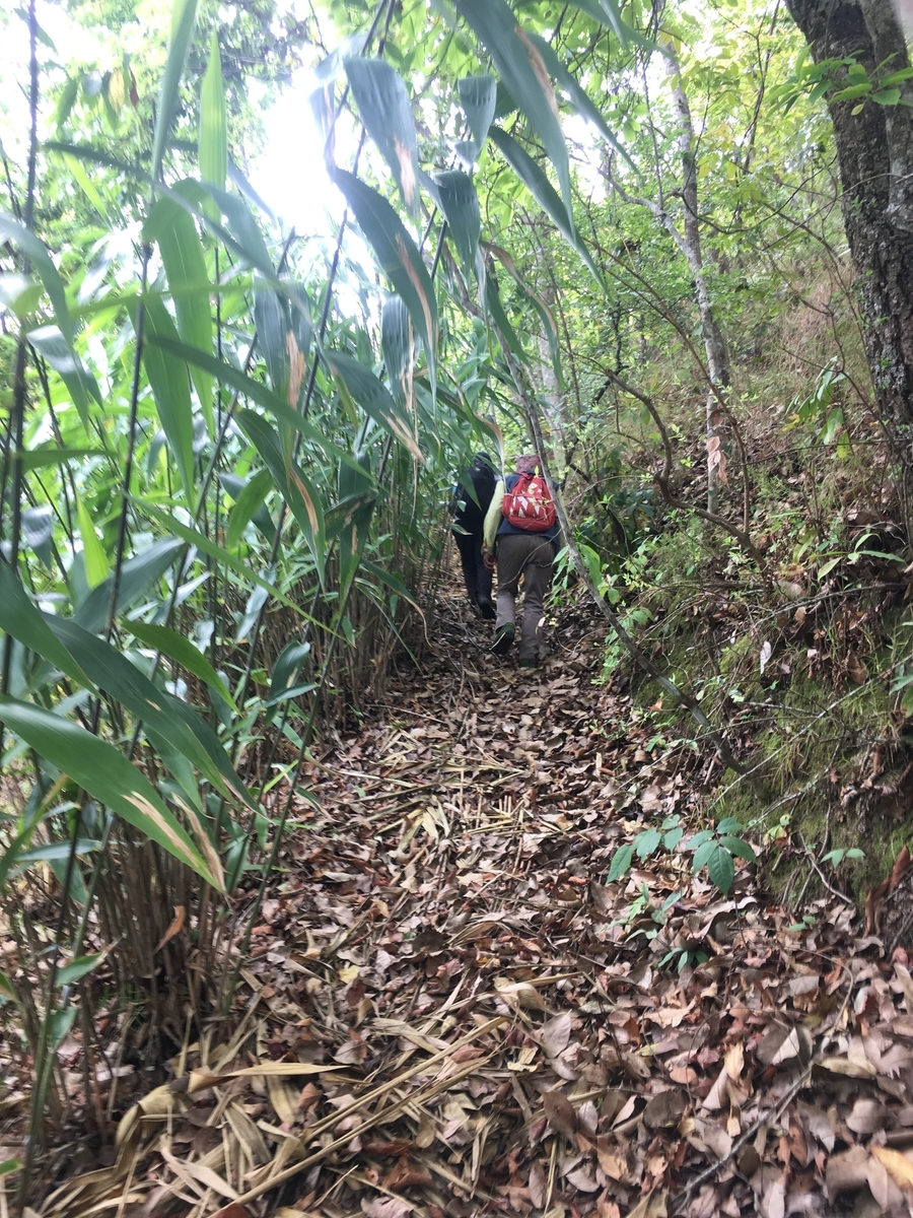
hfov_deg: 48.2
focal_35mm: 29
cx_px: 456
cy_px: 609
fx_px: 1020
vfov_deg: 61.7
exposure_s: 1/33
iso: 25
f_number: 2.2
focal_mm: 4.15
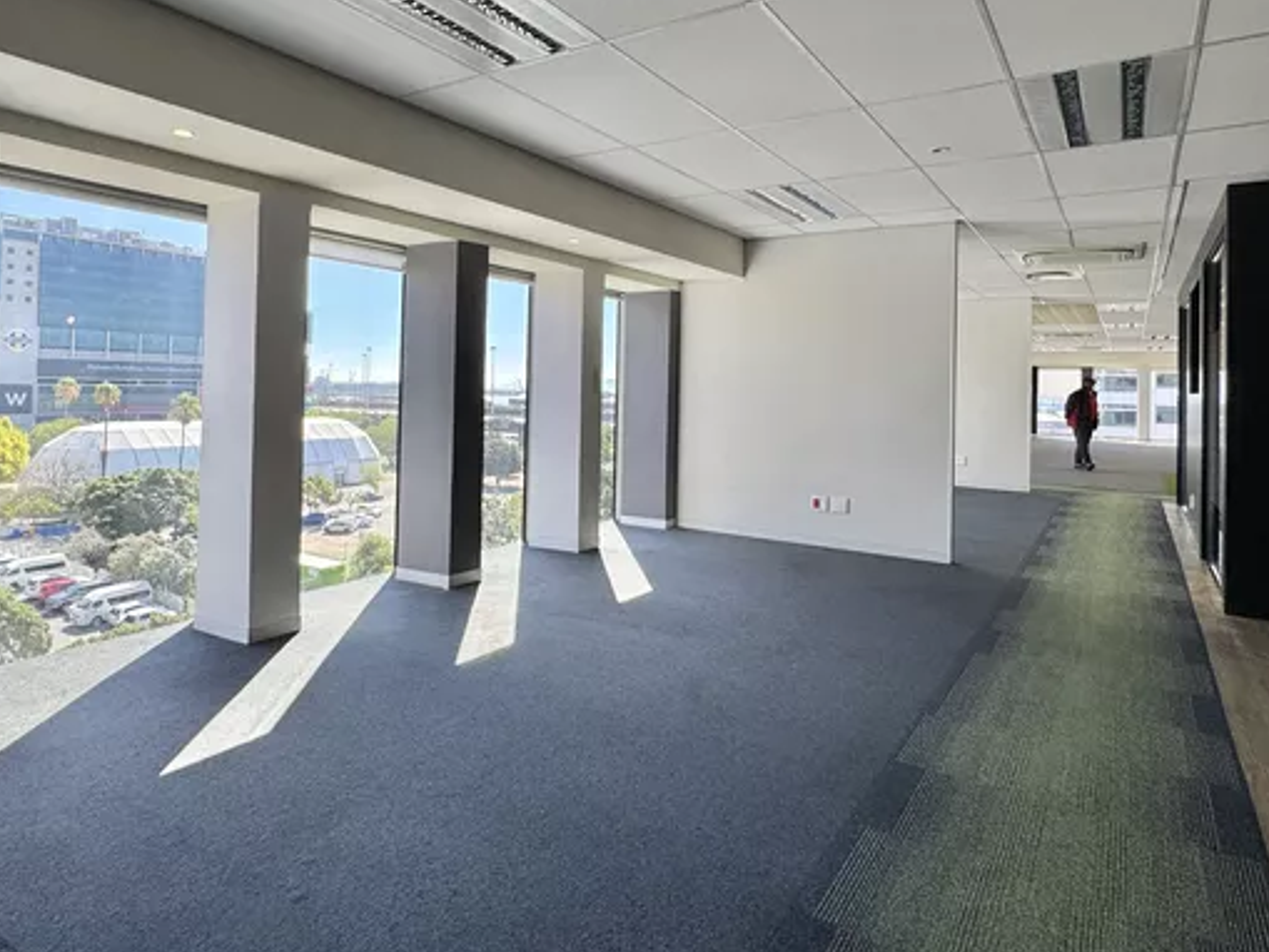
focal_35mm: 22
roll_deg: -1.6
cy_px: 374
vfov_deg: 60.5
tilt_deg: +0.8
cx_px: 558
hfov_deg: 76.1
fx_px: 807
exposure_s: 1/100
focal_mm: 2.22
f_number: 2.2
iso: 40
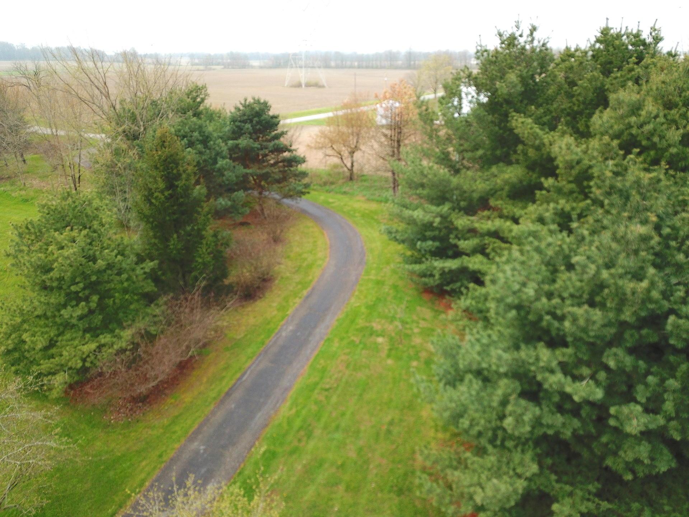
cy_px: 258
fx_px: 518
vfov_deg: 53.1
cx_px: 344
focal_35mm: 26
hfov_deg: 67.3
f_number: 2.2
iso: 100
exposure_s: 1/691
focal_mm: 4.73
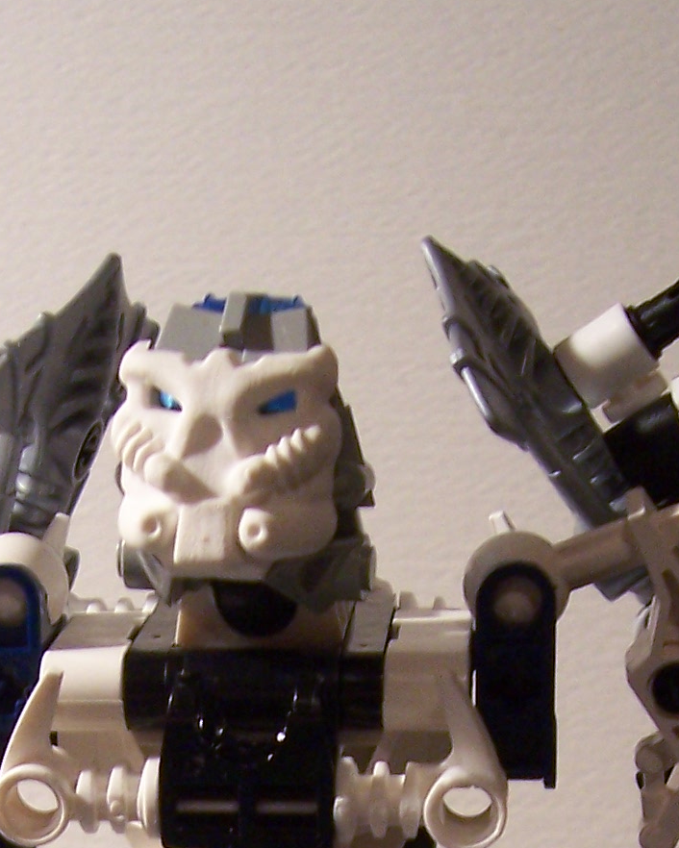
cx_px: 284
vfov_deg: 17.3
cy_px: 1209
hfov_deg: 15.1
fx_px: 2561
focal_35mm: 102
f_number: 3
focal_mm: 6
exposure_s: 1/15
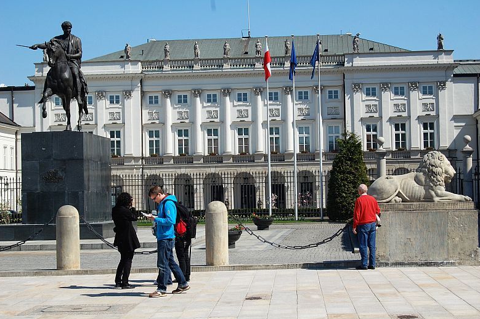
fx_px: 1026
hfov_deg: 26.3
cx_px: 241
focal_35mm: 77
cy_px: 160
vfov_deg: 17.7
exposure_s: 1/320
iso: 200
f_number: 10
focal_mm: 50
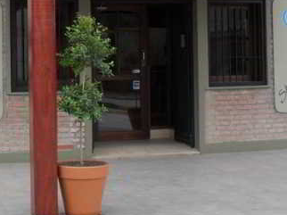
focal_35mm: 87
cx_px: 116
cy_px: 14
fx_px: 721
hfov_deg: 22.5
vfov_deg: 16.7
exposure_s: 1/60
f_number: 3.2
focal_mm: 6.3
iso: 100
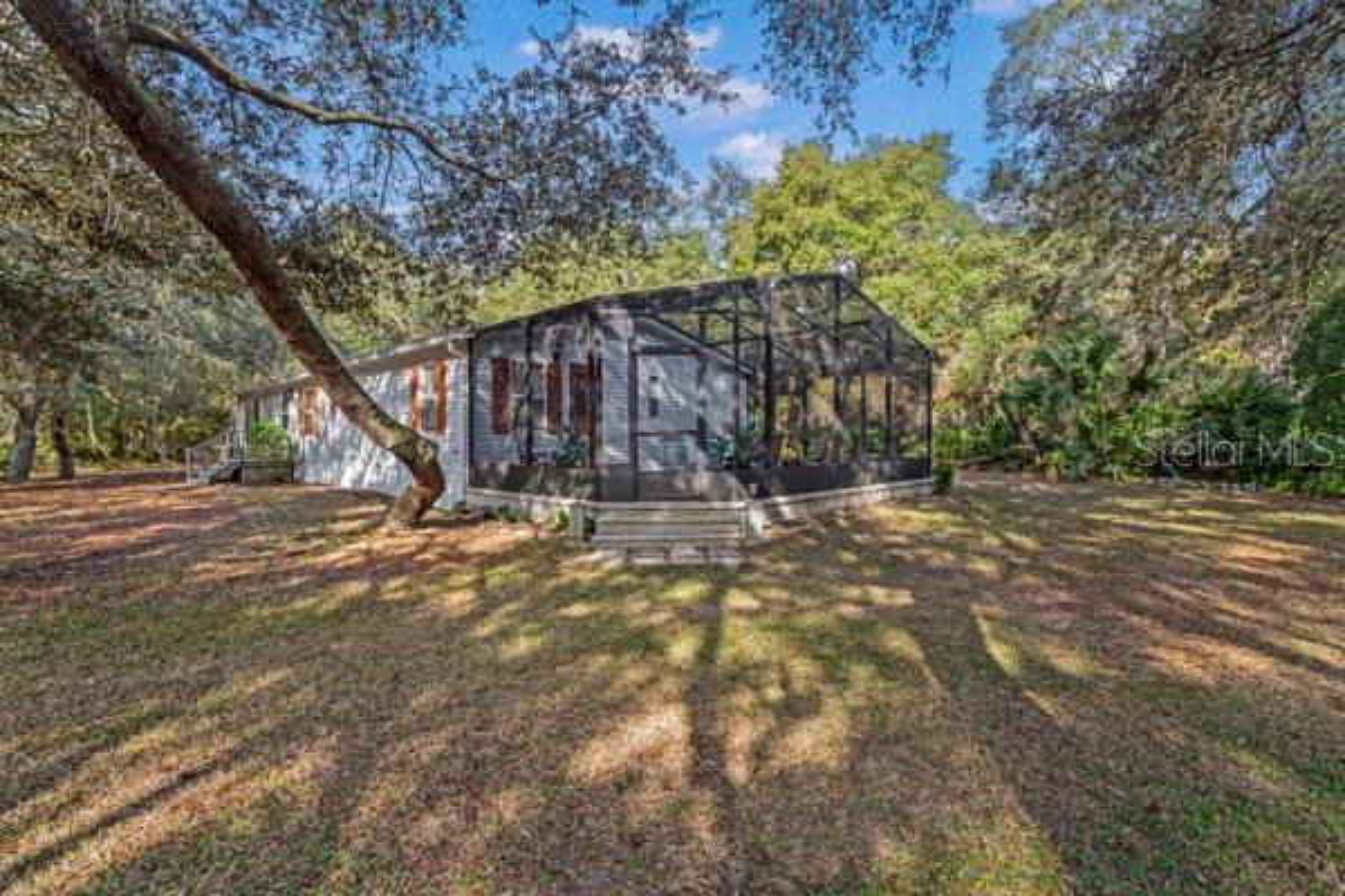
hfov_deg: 96.7
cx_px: 672
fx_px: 598
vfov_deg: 73.7
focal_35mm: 16
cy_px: 448
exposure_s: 1/40
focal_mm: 16
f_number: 8
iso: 400
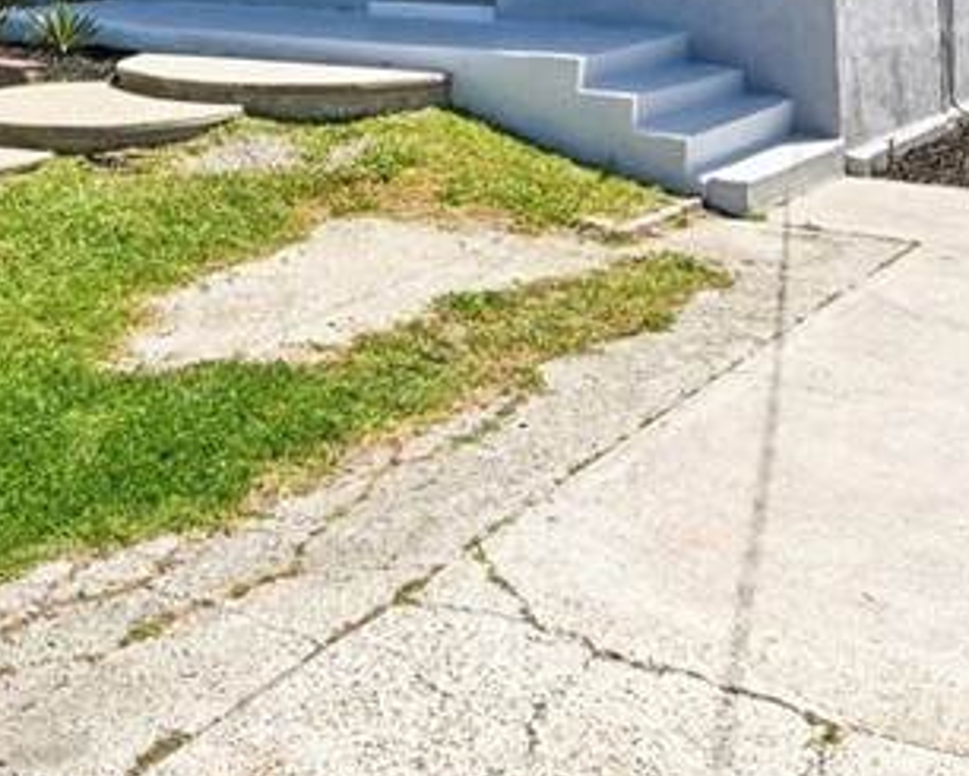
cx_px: 276
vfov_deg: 30.5
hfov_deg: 41.1
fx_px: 1262
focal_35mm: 44
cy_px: -79
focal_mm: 14
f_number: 25
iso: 250
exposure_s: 1/50
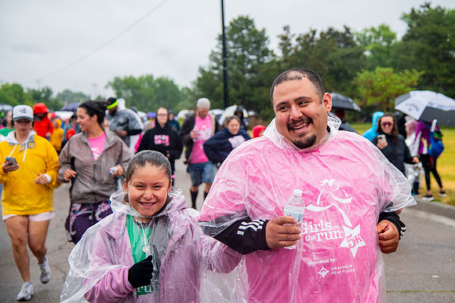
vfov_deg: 21.9
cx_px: 256
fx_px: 782
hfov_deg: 32.4
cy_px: 132
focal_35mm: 62
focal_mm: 55
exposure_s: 1/1600
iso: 1600
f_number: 4
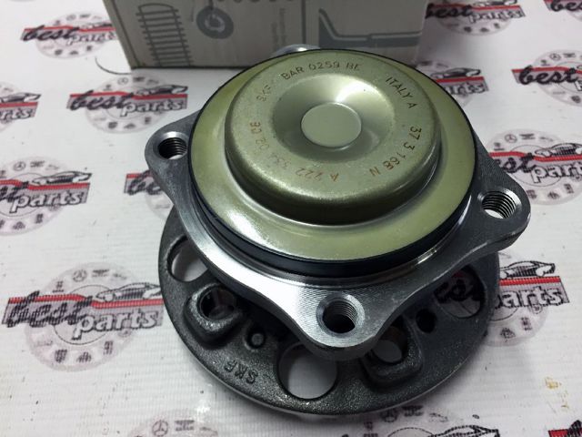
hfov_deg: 61.7
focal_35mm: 29
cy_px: 218
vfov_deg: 48.2
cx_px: 291
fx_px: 488
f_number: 2.2
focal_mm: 4.15
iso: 100
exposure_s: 1/33
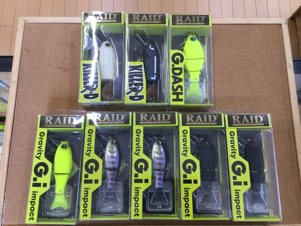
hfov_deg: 58.4
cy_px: 113
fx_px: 270
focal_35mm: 31
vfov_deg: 45.4
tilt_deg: -77.2
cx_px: 150
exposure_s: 1/30
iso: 32
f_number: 2.4
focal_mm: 3.3
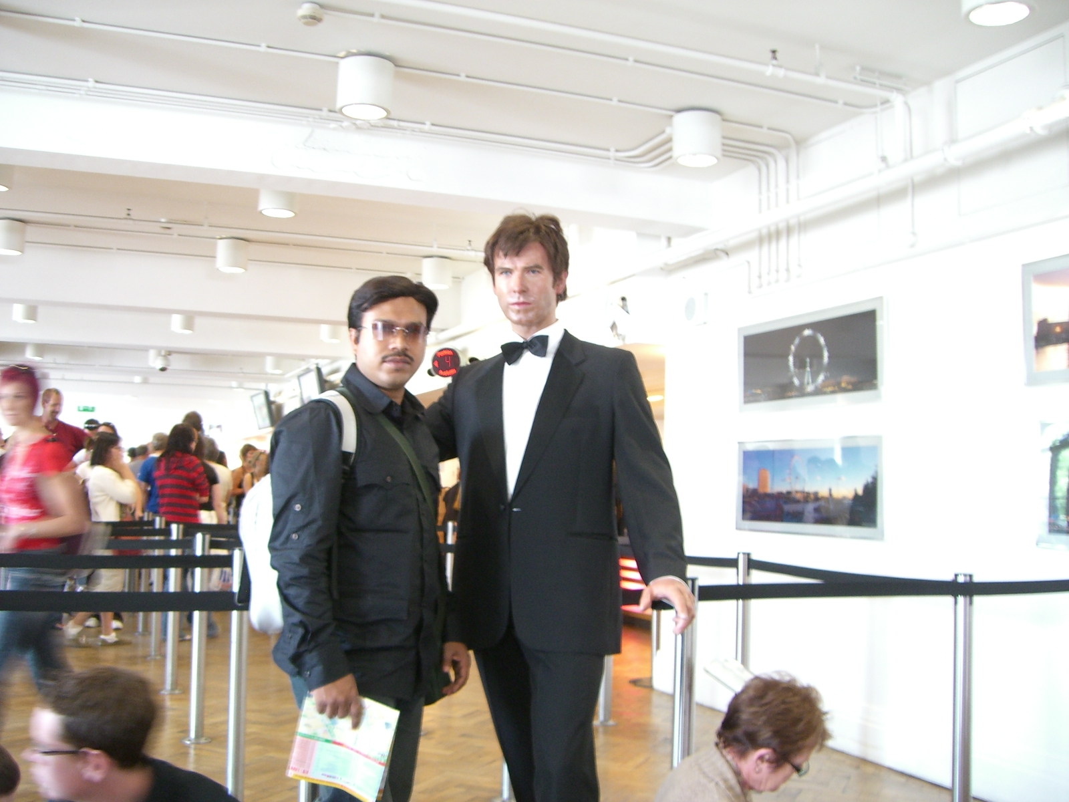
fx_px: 1174
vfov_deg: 37.7
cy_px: 401
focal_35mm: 38
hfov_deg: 49.0
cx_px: 534
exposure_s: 1/8
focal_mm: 6.2
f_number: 2.7
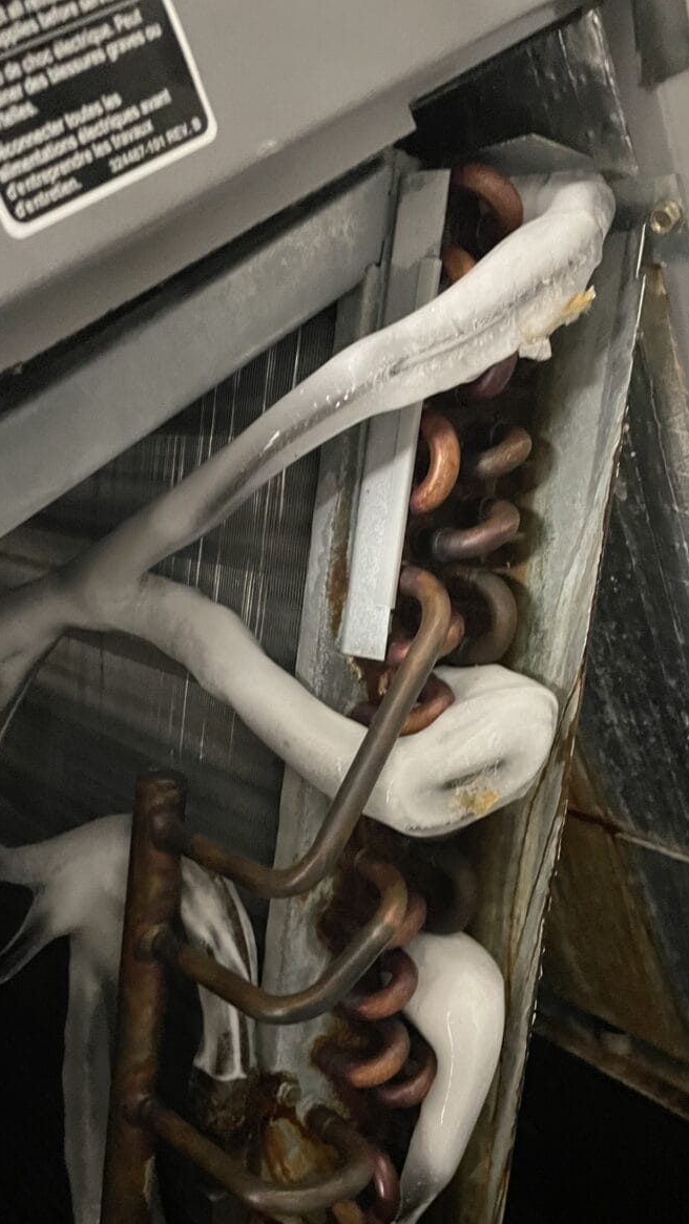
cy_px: 709
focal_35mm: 34
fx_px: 1104
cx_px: 272
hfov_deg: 34.5
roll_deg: +26.5
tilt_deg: -27.9
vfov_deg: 57.7
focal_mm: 4.2
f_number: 1.6
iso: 1000
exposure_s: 1/30
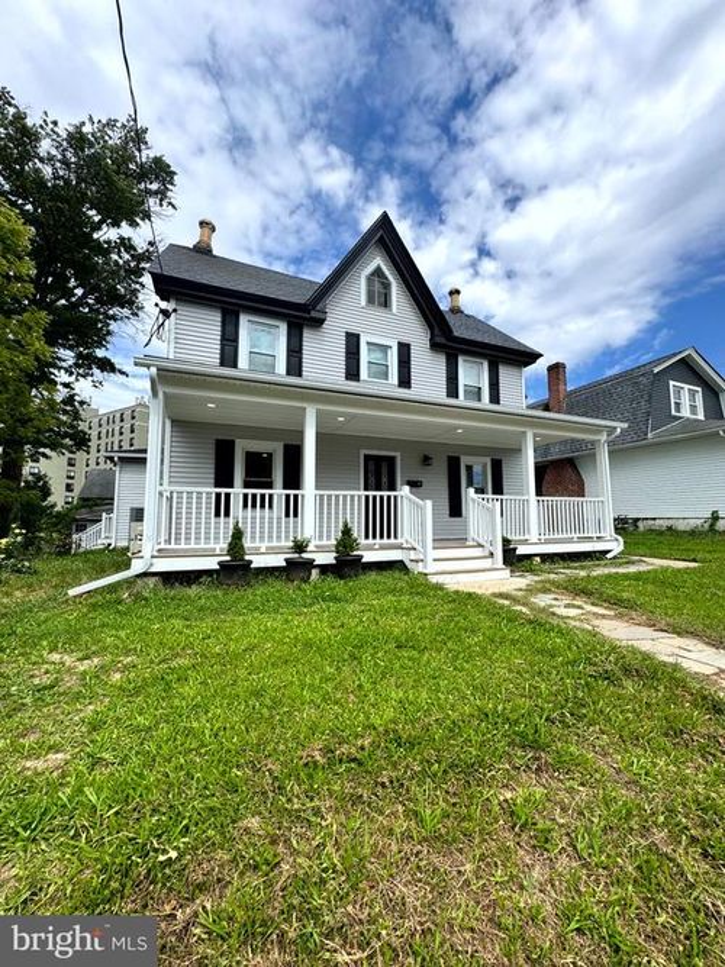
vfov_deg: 102.1
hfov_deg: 85.7
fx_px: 391
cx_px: 362
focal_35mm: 14
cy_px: 484
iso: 50
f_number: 2.2
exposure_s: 1/1567
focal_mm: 2.22
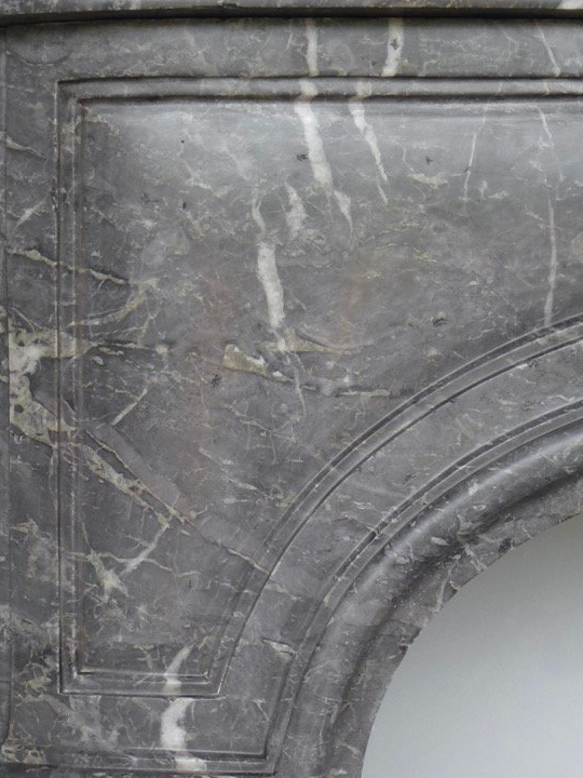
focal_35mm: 95
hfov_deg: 15.6
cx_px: 300
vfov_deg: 20.6
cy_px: 514
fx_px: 2133
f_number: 4.4
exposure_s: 1/80
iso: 125
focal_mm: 10.1
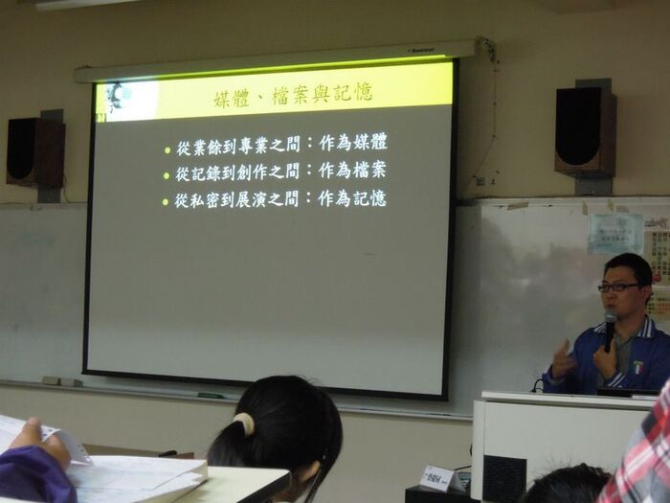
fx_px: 1200
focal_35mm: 62
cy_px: 252
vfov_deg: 23.7
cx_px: 335
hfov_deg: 31.2
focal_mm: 11.1
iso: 800
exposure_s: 1/20
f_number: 4.2
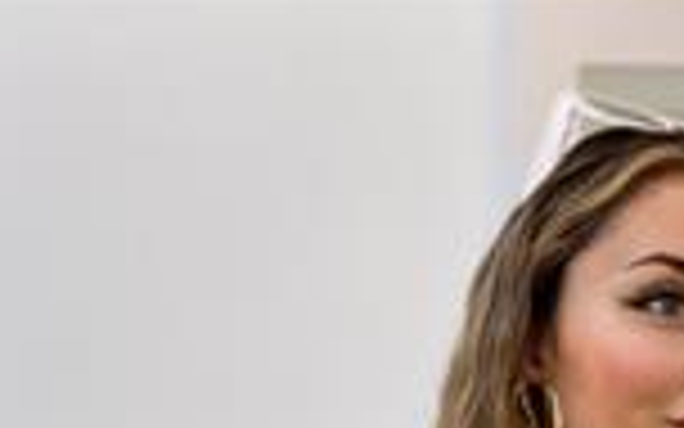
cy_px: 908
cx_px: 608
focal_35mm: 150
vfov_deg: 8.2
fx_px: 2796
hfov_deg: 13.8
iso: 100
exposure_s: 1/100
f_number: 2
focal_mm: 6
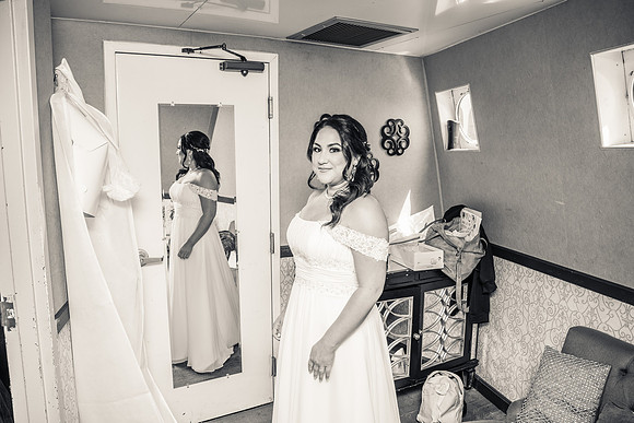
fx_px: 448
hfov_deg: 70.4
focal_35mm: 25
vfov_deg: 50.5
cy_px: 199
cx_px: 298
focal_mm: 24
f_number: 5
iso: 320
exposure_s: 1/200
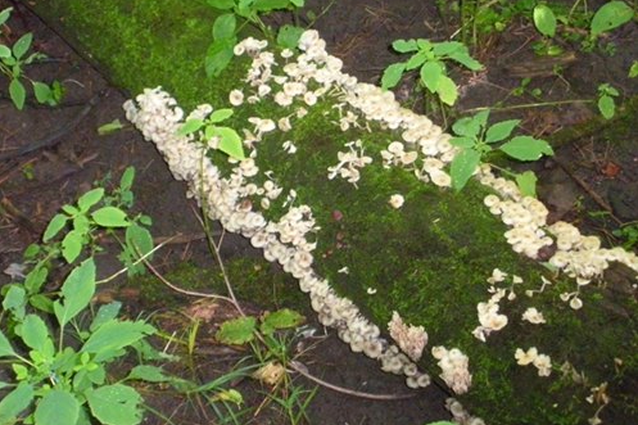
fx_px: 1187
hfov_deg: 30.1
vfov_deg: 20.3
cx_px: 318
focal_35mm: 67
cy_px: 216
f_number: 4.6
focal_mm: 11.2
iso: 853
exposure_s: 1/60
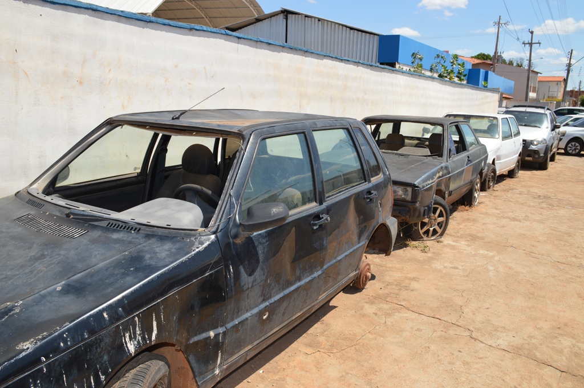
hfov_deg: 62.0
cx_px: 292
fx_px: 486
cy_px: 194
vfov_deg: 43.5
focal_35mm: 30
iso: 100
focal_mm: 20
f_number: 10
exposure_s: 1/200
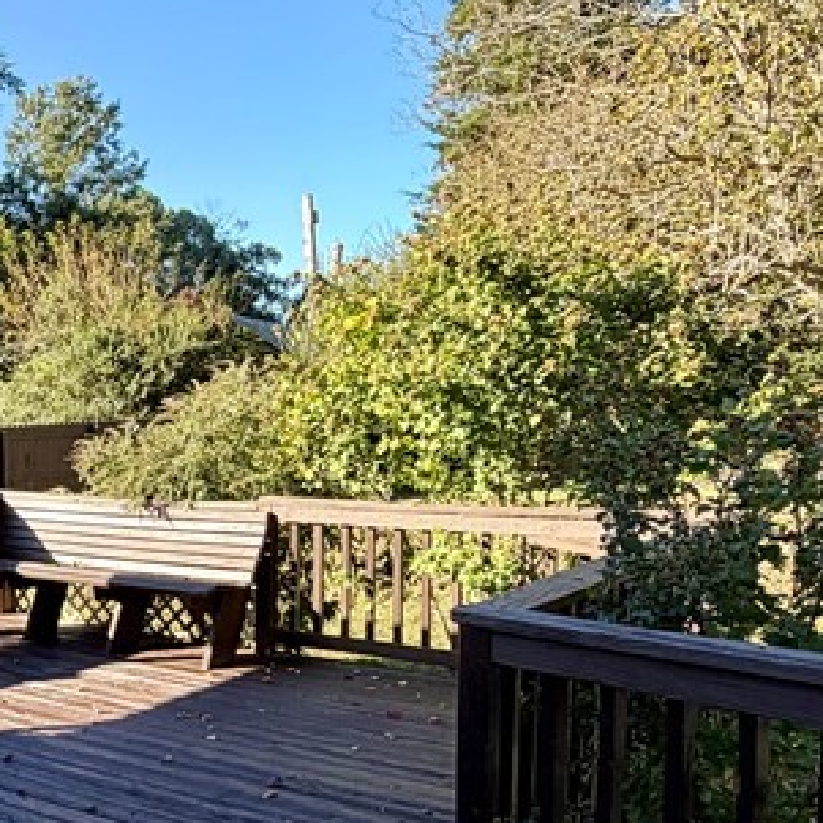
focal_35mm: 42
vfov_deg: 39.5
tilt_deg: -7.0
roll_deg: +2.0
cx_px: -112
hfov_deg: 34.0
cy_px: 556
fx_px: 1130
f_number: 2.2
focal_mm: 2.22
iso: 50
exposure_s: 1/333
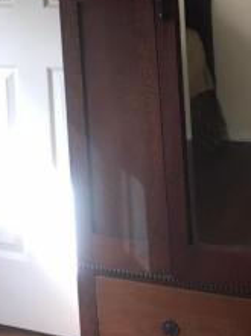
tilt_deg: -0.7
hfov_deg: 14.5
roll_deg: +2.8
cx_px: 32
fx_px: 979
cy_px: -132
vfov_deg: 17.9
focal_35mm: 101
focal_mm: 4.15
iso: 25
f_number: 2.2
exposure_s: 1/30
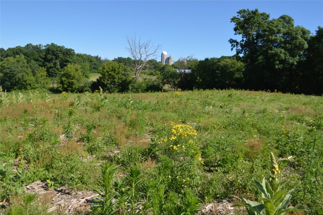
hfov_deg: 67.4
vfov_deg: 47.9
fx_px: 242
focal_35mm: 27
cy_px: 108
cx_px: 162
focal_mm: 18
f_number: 7.1
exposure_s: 1/200
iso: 100
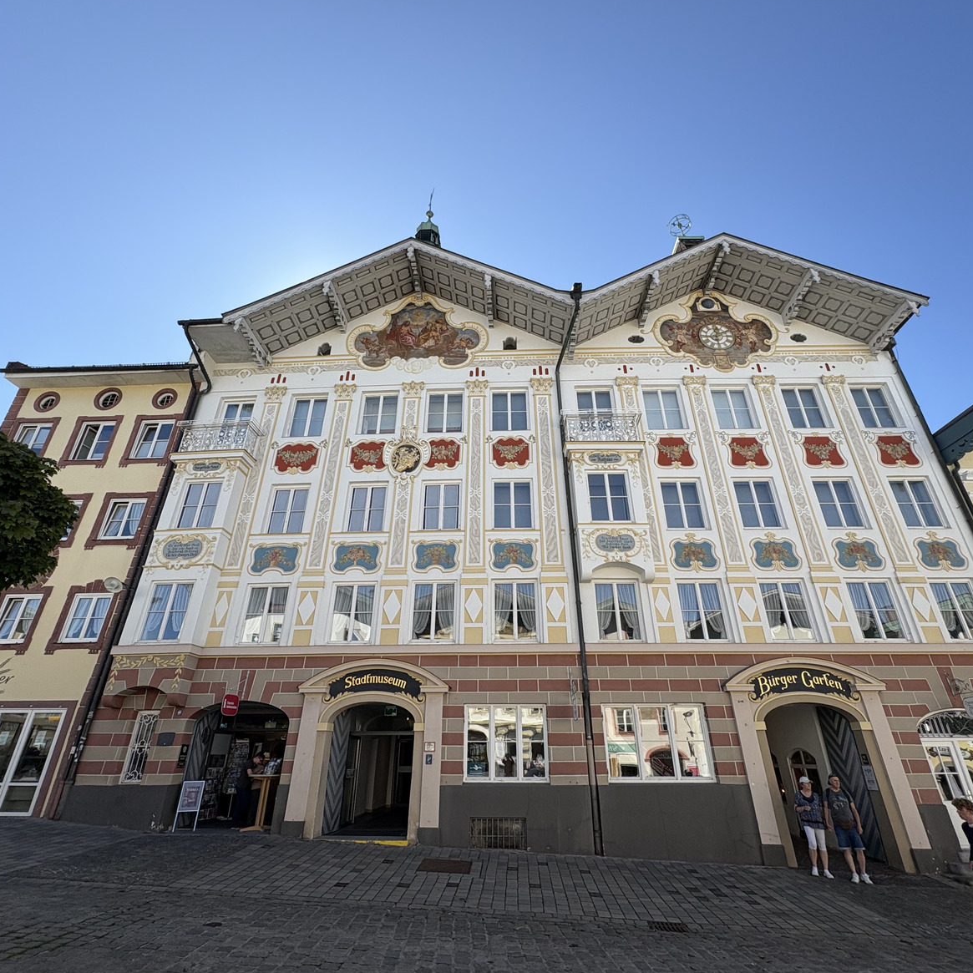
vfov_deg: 84.0
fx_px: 541
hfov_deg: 84.0
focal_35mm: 17
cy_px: 476
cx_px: 488
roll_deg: +0.2
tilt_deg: +27.6
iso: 50
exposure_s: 1/1346
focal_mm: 2.22
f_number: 2.2
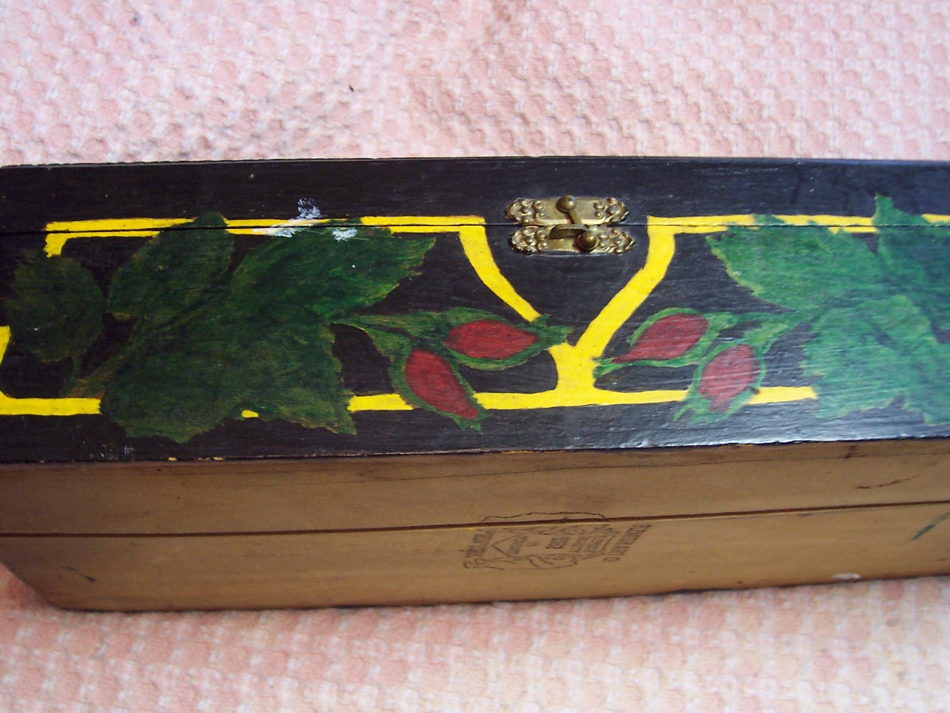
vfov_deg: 38.7
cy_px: 356
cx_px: 475
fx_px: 1015
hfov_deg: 50.1
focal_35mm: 37
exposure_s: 1/30
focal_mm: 5.6
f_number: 2.8
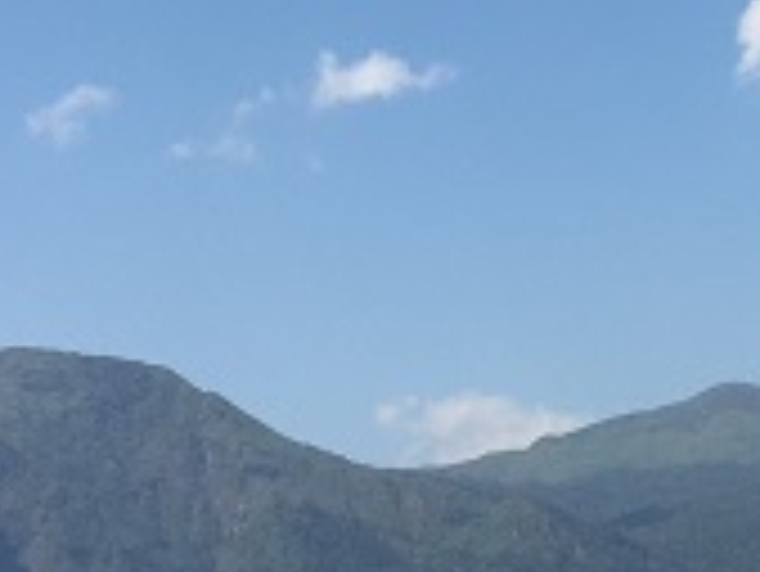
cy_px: 101
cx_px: 585
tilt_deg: +13.8
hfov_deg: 16.3
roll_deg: +2.3
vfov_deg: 12.3
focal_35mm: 120
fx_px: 2636
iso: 25
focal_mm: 4.15
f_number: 2.2
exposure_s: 1/1451
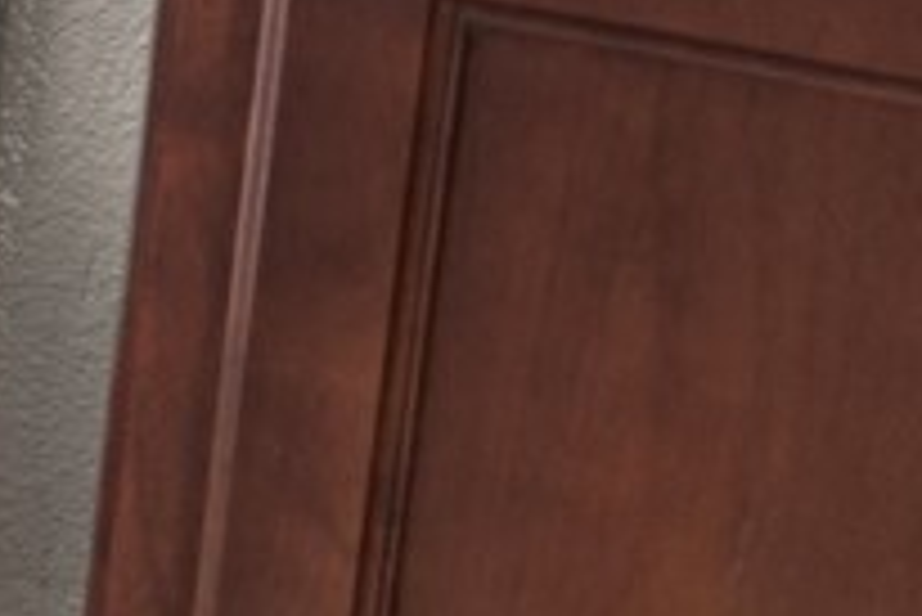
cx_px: -1421
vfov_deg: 6.0
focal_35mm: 222
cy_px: -697
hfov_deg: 8.4
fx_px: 5689
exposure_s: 1/40
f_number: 3.2
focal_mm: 28
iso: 400
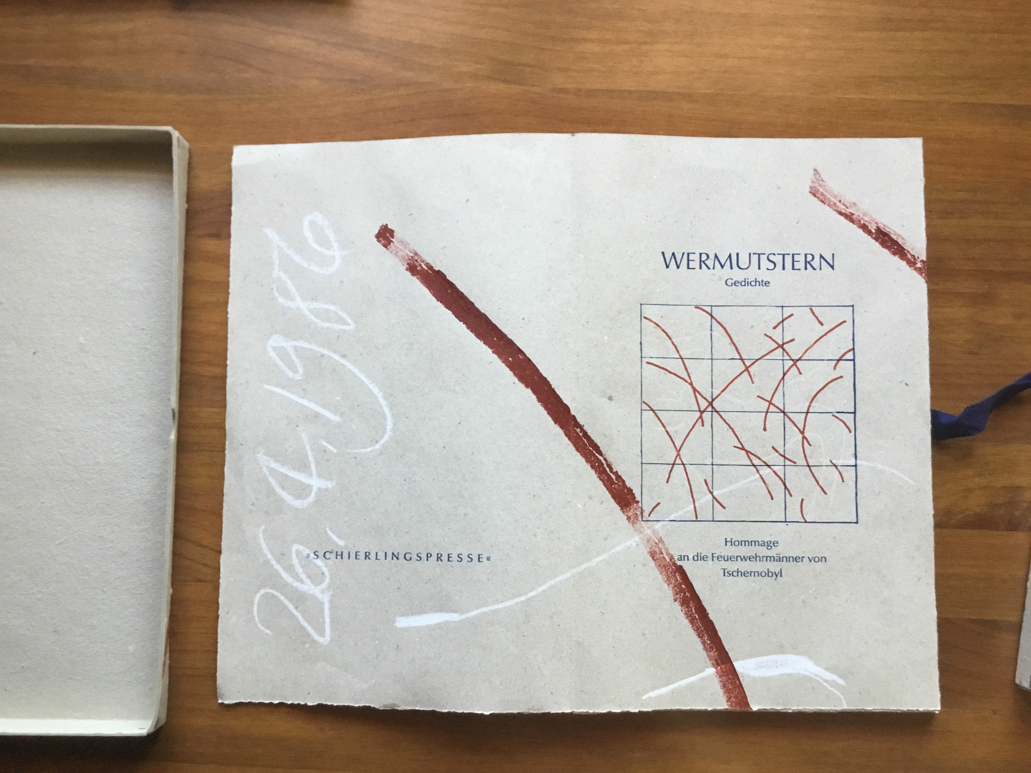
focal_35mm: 31
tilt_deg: -84.7
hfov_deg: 58.4
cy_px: 386
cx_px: 516
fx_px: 923
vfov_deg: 45.4
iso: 125
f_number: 2.4
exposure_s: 1/30
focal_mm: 3.3
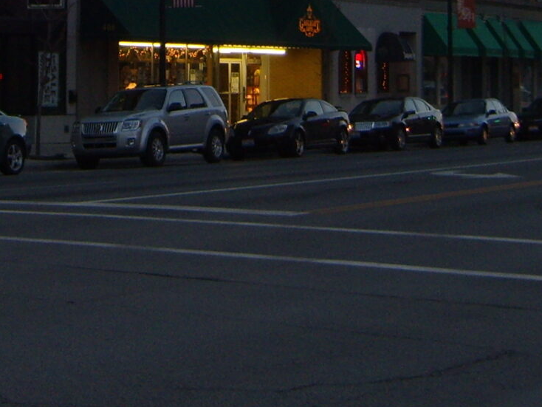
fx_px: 1911
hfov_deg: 15.9
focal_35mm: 122
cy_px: -222
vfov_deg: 11.6
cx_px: 47
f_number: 2.8
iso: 80
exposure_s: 1/45
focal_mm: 7.4
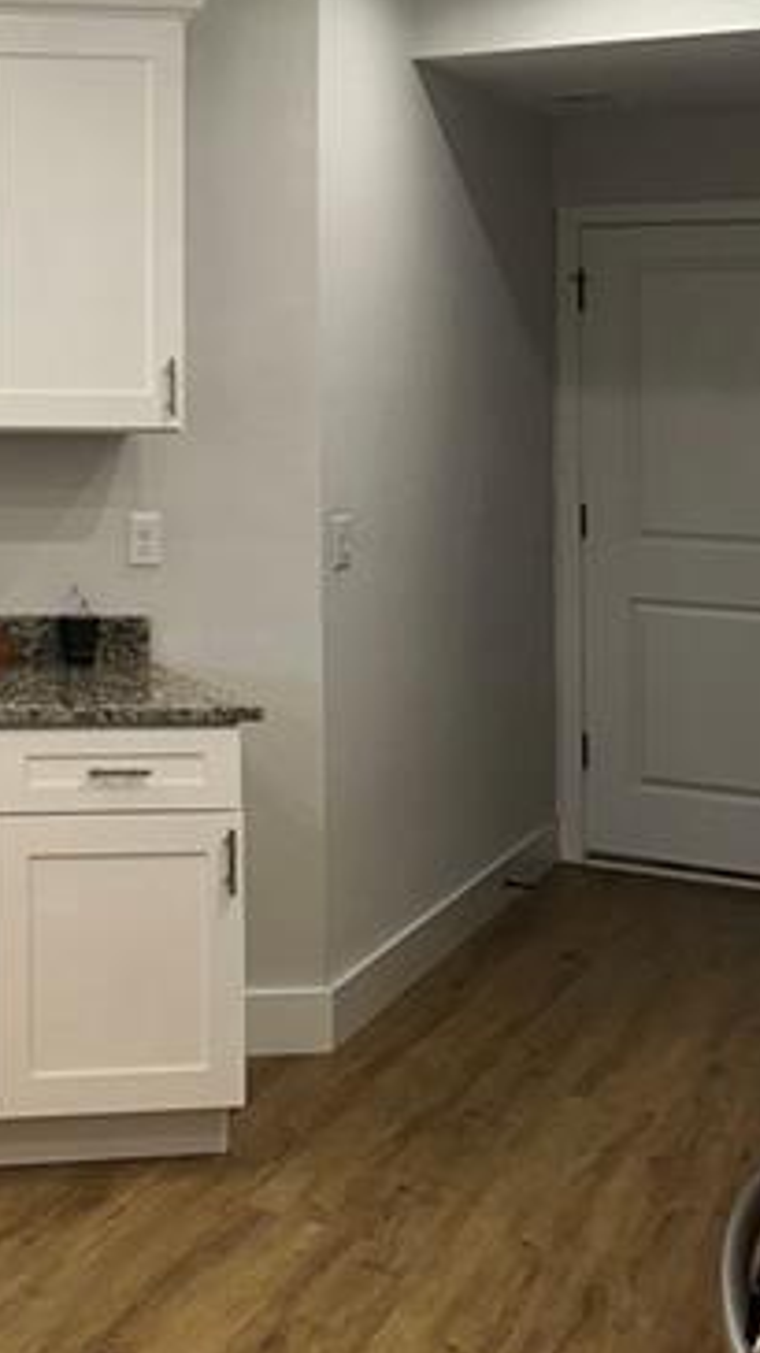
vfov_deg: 36.5
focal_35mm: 55
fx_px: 1973
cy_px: 267
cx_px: -278
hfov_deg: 19.7
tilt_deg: +3.5
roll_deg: -1.3
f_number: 1.78
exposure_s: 1/121
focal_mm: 6.86
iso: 50
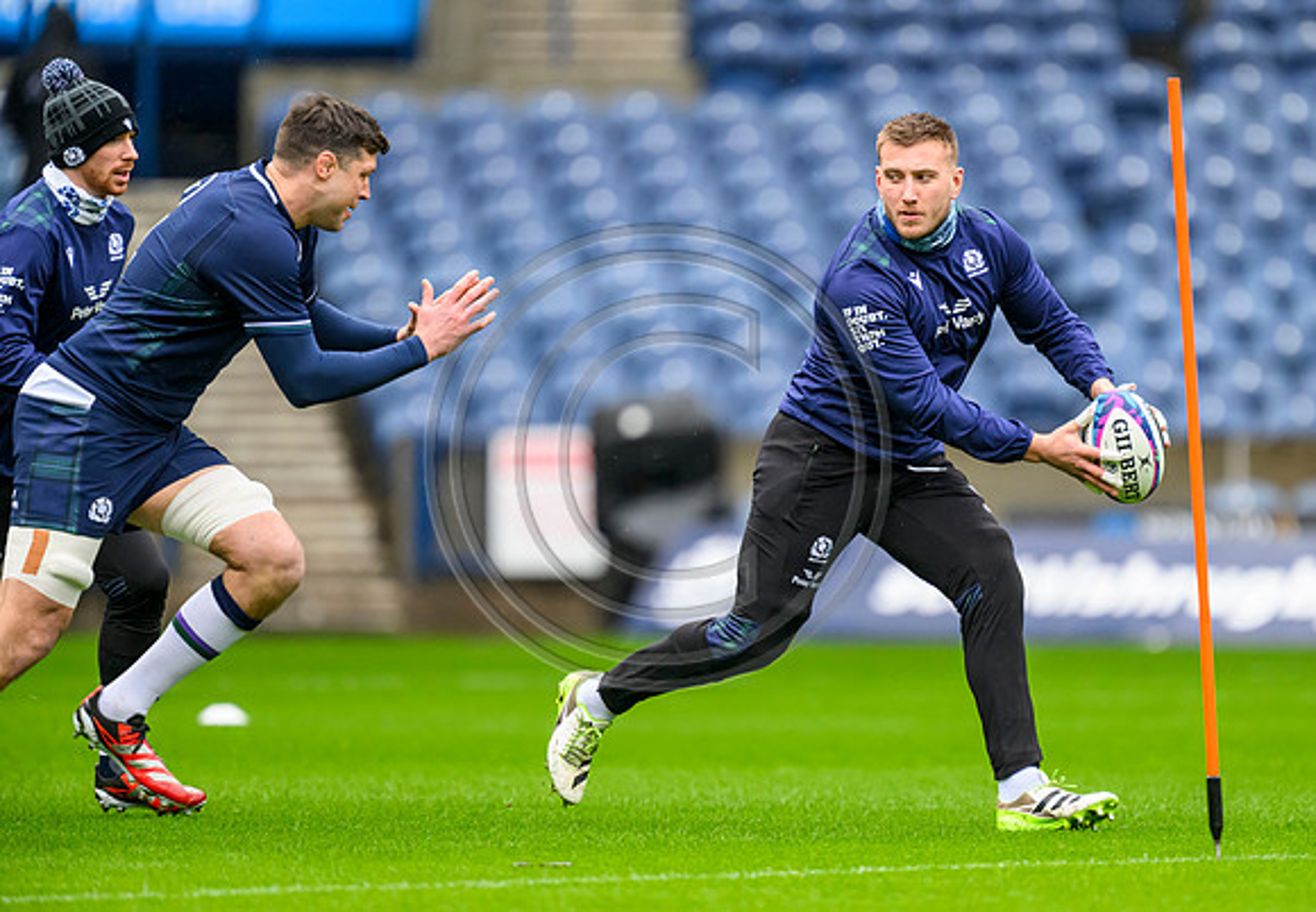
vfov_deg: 2.3
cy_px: 479
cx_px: 719
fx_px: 22352
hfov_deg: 3.4
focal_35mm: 604
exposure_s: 1/1250
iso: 3200
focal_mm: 560
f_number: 4
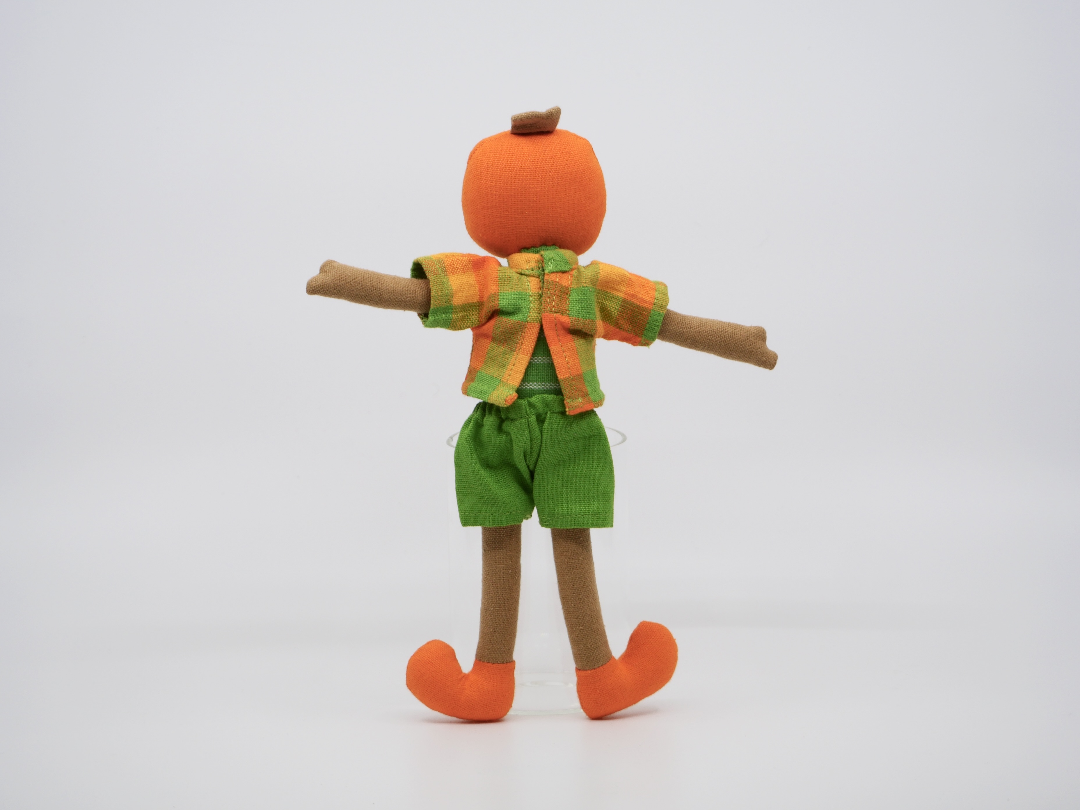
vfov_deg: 6.8
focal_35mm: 218
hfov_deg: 9.1
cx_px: 540
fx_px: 6801
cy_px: 405
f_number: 5.2
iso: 200
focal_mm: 109
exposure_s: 1/250
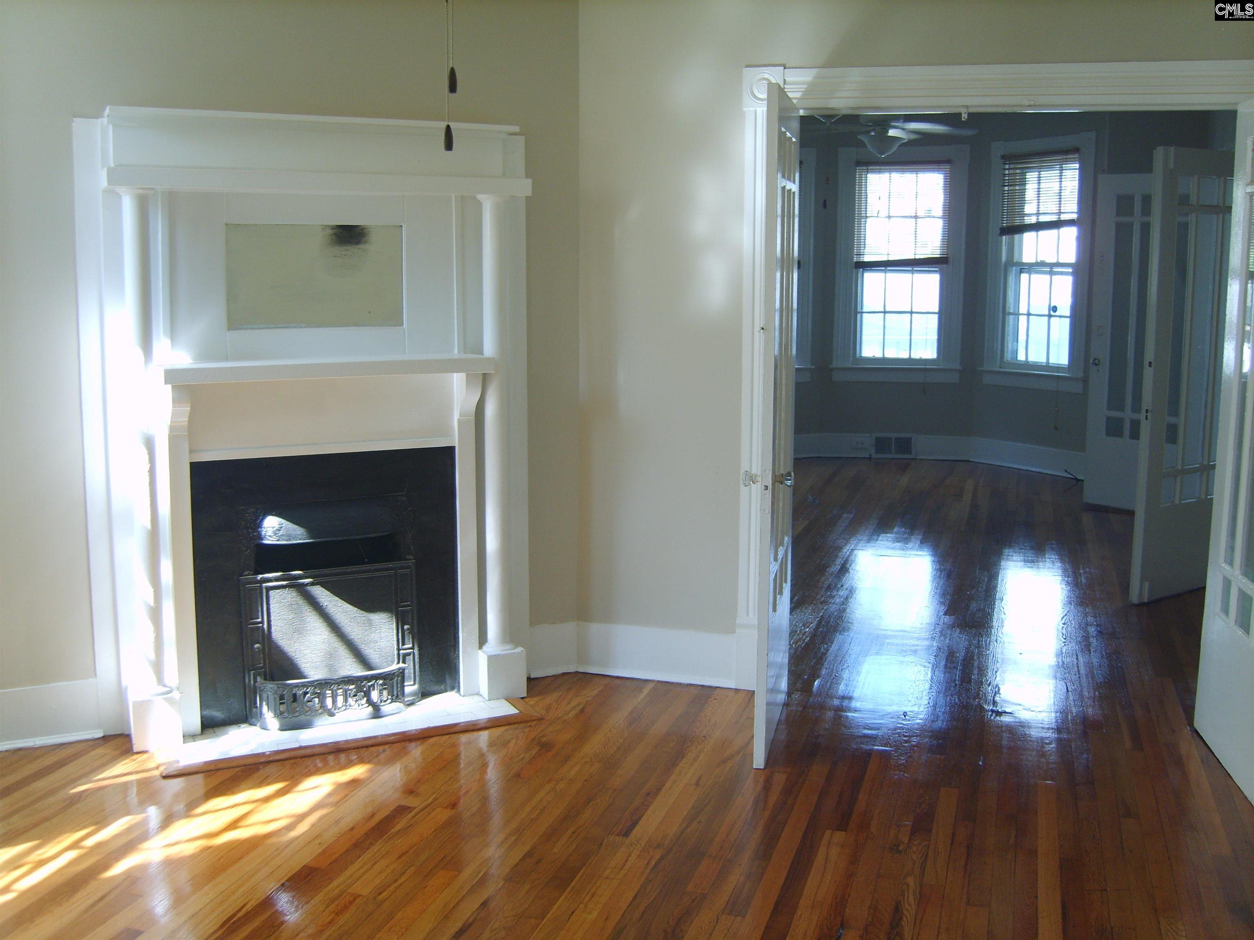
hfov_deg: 52.6
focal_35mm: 35
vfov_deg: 40.7
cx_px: 627
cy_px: 470
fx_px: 1268
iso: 50
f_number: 2.8
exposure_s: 1/30
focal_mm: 7.4
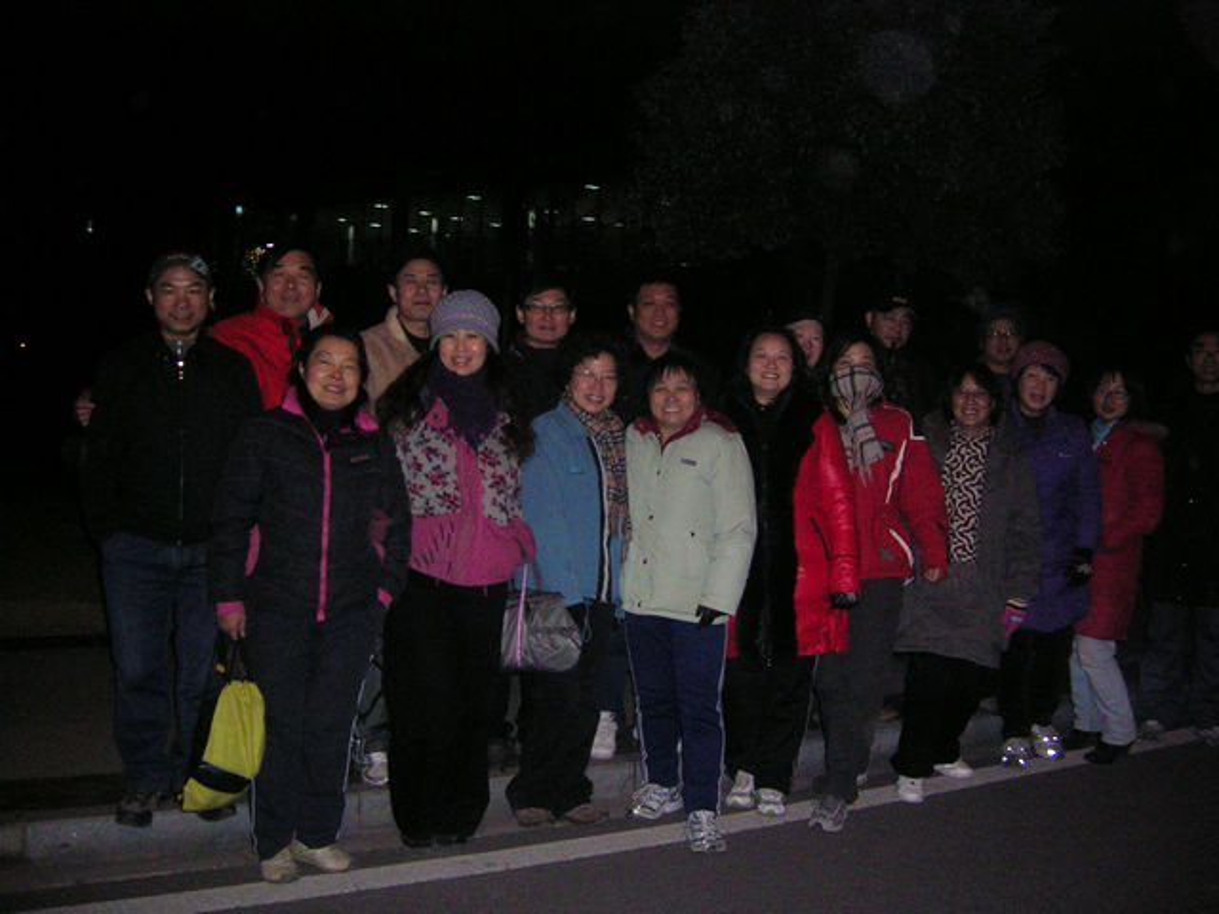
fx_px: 1233
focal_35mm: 35
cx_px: 610
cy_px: 457
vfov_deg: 40.7
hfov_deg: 52.6
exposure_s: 1/60.1
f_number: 2.8
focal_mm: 5.4
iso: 200
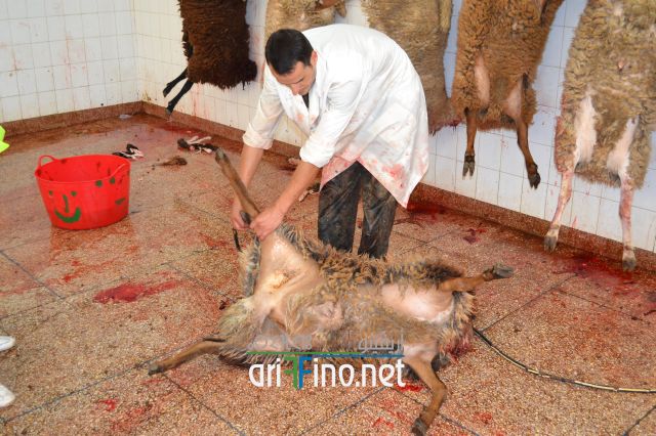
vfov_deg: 34.2
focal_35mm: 39
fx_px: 710
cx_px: 328
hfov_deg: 49.6
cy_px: 218
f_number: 4.2
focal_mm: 26
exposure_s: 1/60
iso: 1600
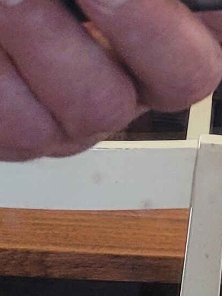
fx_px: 1641
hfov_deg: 7.2
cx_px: 557
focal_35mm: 192
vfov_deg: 10.3
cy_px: 96
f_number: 1.8
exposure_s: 1/50
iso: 250
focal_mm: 5.4
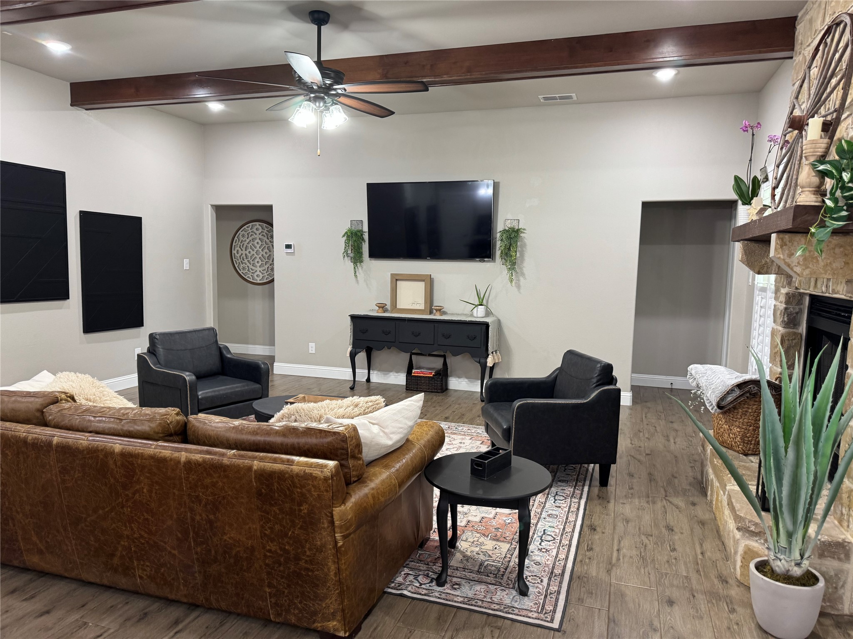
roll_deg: +0.0
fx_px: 591
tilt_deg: -7.2
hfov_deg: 71.6
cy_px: 320
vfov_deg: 56.8
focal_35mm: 24
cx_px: 426
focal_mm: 6.76
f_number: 1.78
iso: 250
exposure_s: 1/60
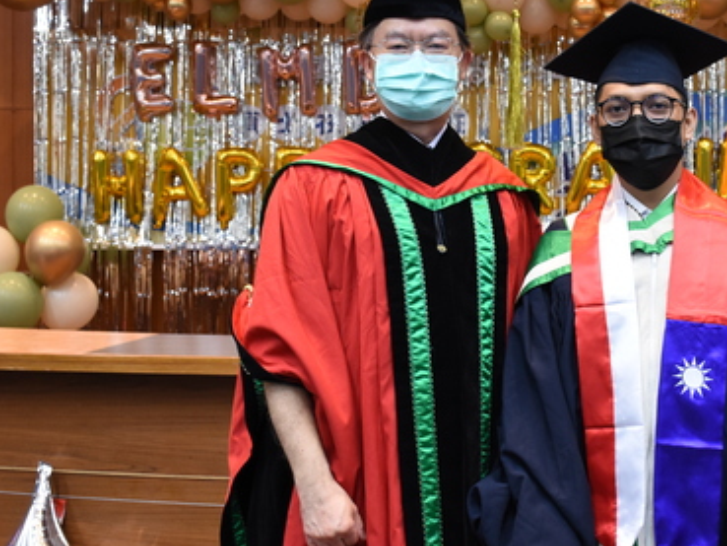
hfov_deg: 30.2
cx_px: 556
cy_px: 210
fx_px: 1322
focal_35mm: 63
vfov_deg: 23.3
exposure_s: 1/60
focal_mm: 23
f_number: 4
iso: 1000
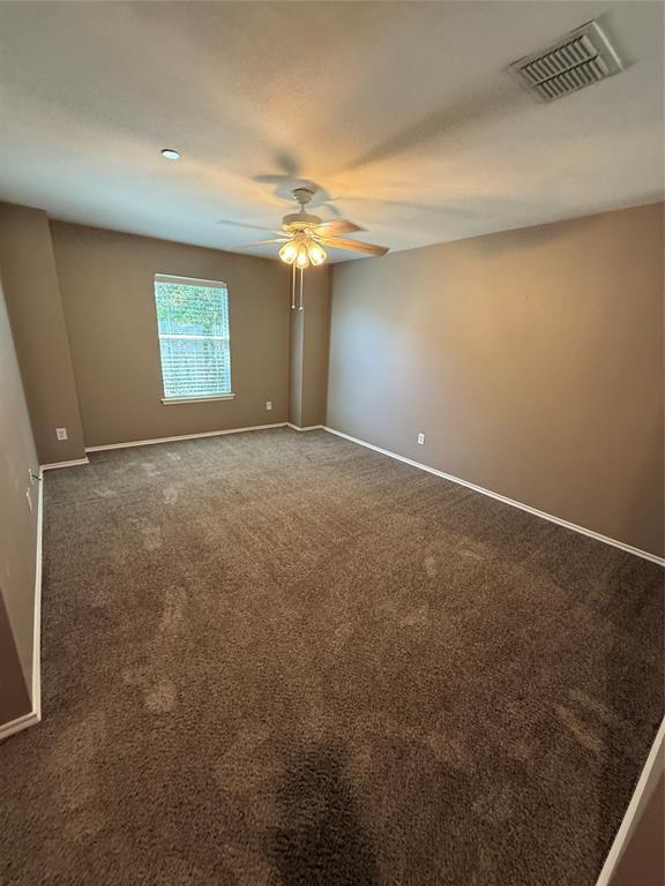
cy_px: 443
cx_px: 332
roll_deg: -2.6
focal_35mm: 14
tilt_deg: -15.8
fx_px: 359
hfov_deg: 85.7
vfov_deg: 102.1
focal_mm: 2.22
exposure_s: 1/60
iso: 250
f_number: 2.2
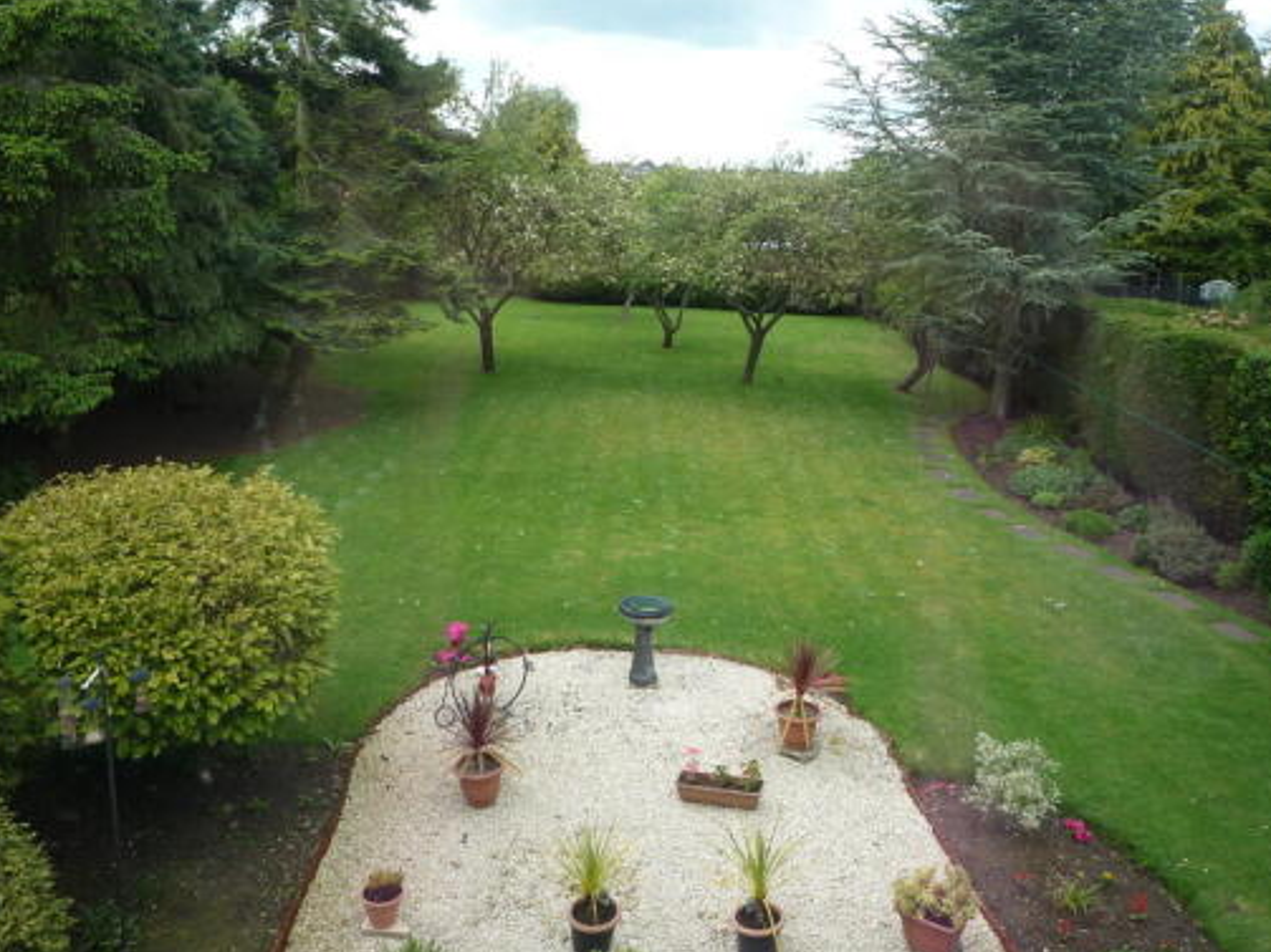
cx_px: 671
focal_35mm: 29
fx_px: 1065
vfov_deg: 48.1
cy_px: 420
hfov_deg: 61.6
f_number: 2.8
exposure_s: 1/320
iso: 100
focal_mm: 4.4
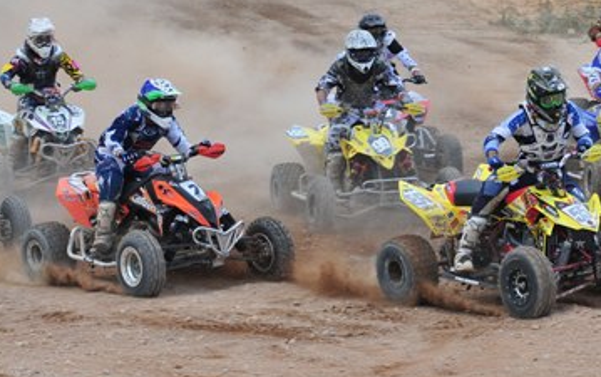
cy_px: 164
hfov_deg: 15.6
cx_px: 365
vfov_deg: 9.8
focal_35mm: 134
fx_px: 2197
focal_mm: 70
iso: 400
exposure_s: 1/500
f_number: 5.6
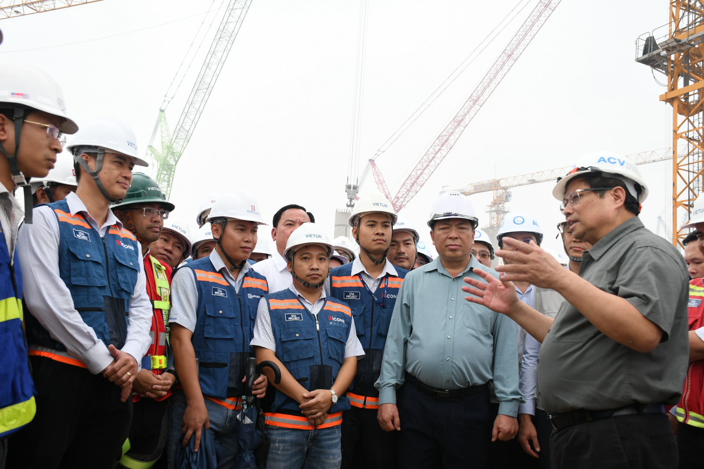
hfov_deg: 49.6
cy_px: 234
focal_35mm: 39
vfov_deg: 34.2
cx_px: 352
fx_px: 763
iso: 250
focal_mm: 26
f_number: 5.6
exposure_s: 1/200
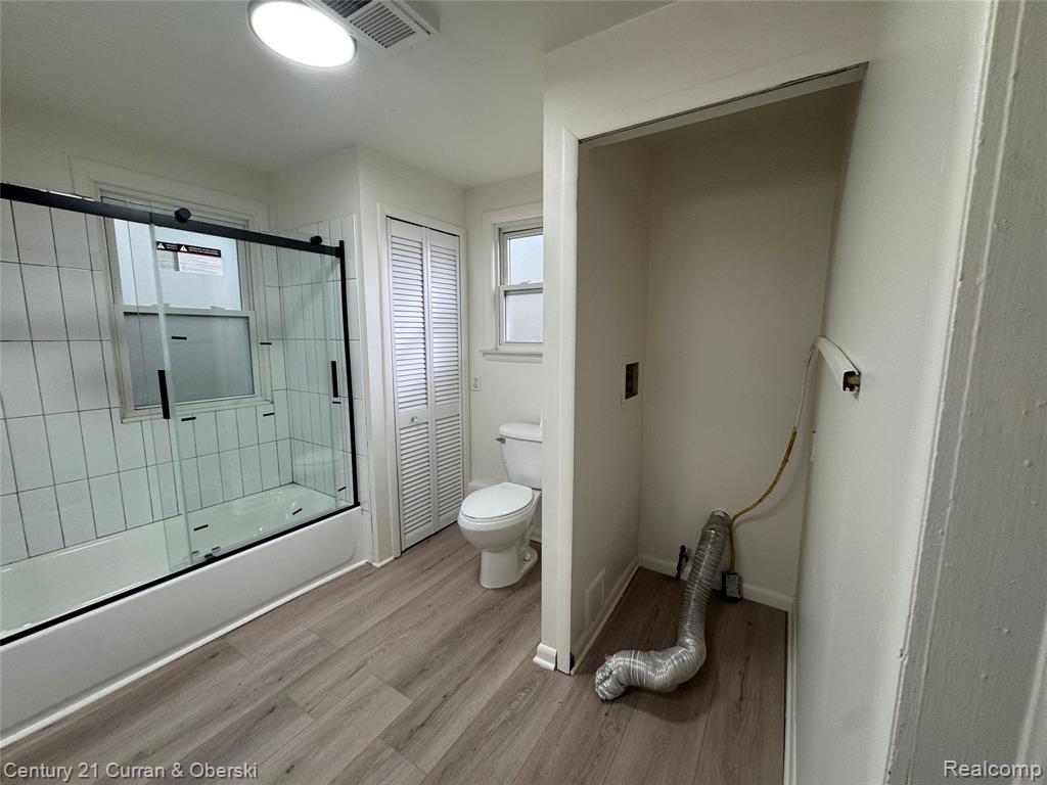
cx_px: 524
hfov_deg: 102.1
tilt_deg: -9.2
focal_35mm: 14
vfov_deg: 85.7
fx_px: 423
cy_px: 392
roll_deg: -0.9
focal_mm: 2.22
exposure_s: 1/120
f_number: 2.2
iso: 125
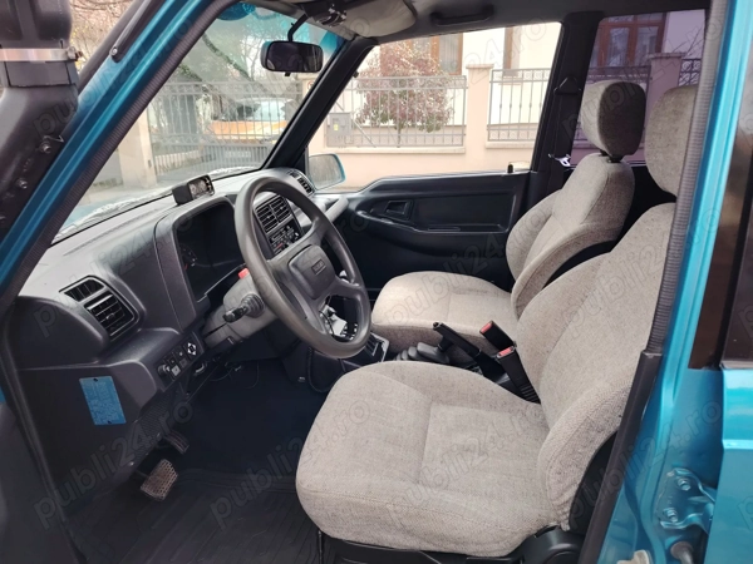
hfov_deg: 71.6
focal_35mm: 24
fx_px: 522
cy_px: 282
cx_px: 376
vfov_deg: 56.8
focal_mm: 5.25
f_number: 1.75
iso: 116
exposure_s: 1/100
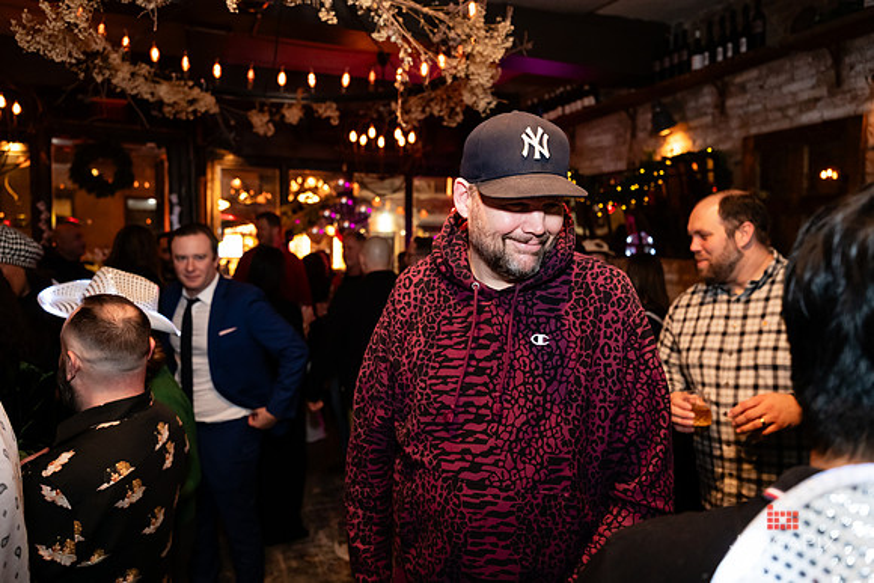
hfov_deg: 71.5
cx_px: 437
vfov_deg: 51.3
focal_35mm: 25
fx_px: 607
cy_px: 292
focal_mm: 24.5
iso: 3200
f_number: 3.2
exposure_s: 1/125
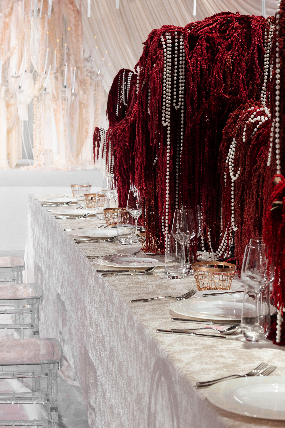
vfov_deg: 24.8
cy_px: 214
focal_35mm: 82
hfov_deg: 16.7
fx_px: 974
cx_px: 142
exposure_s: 1/100
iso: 320
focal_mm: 55
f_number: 8
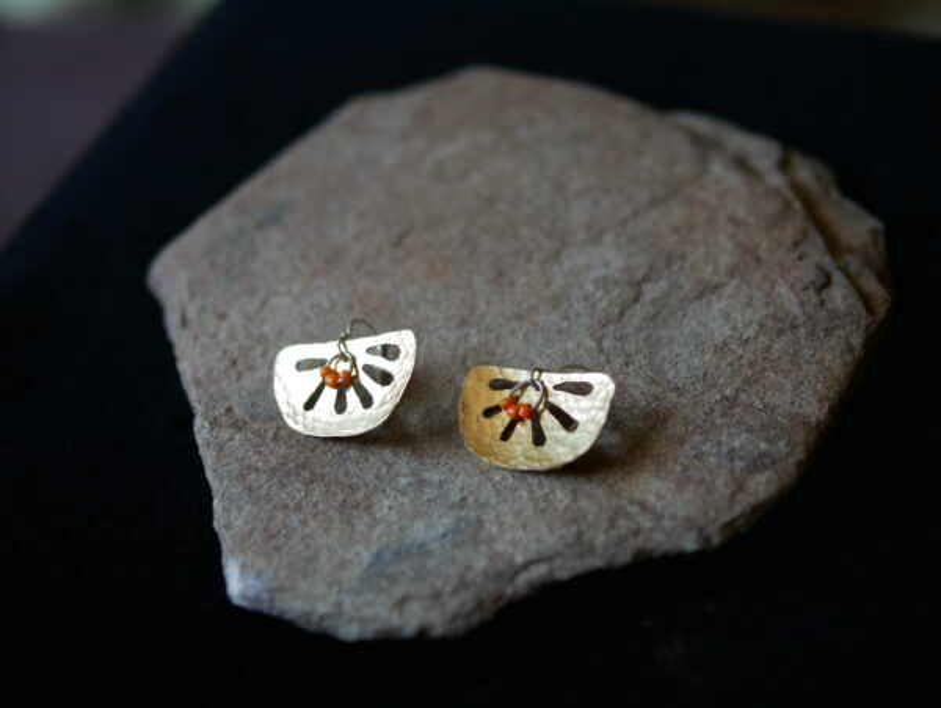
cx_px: 470
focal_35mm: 50
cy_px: 354
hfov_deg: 38.2
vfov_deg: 29.1
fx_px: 1360
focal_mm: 25
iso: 200
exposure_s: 1/200
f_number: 2
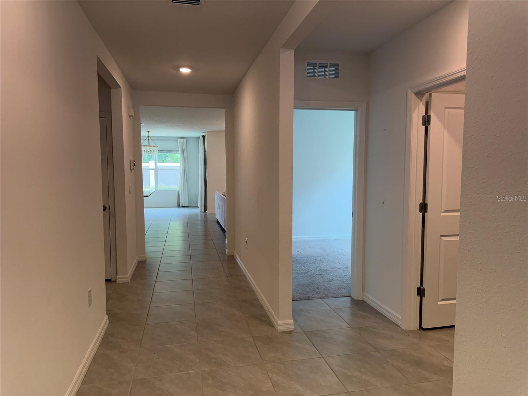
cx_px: 264
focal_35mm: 24
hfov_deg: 71.6
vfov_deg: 56.8
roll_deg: +0.3
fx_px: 366
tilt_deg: -4.7
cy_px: 198
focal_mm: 6.76
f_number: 1.78
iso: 200
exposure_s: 1/177
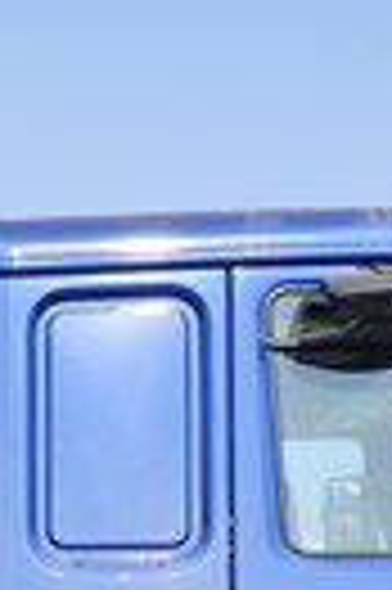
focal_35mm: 146
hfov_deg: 8.2
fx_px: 2391
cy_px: 766
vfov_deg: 13.6
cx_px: -730
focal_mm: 6.14
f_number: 1.65
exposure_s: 1/847
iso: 50
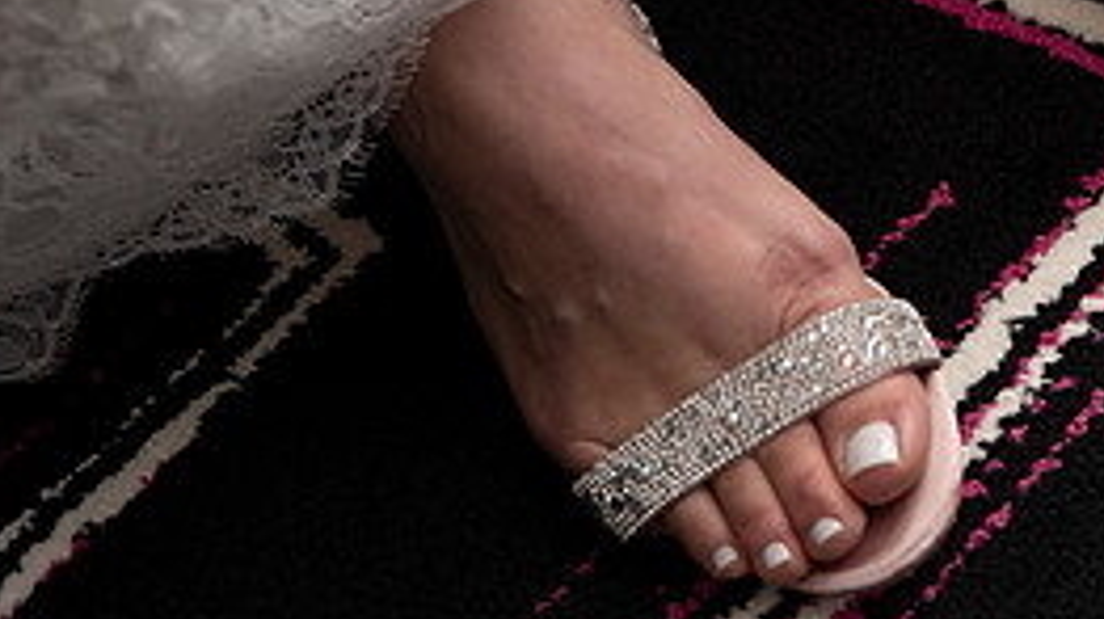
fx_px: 4067
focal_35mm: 139
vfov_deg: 8.6
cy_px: -118
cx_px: 940
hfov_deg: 15.3
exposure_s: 1/1600
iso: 1600
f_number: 2.8
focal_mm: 60
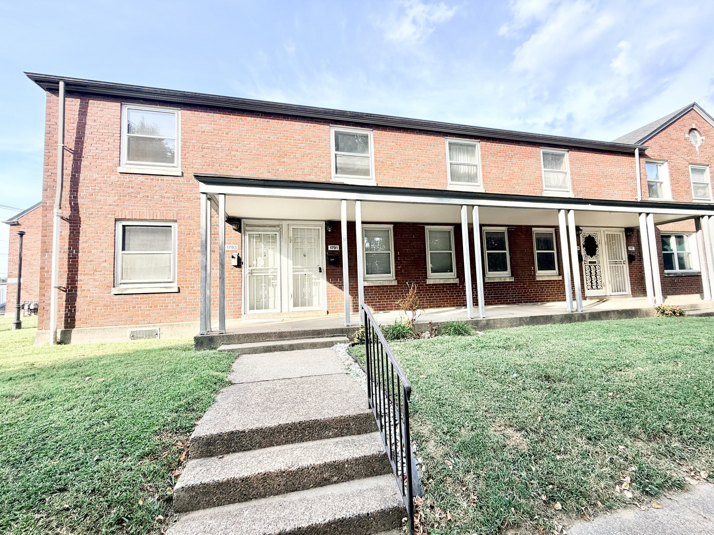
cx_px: 357
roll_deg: +2.6
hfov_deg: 102.1
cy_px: 268
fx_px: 289
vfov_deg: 85.7
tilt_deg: +4.4
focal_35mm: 14
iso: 50
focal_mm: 2.22
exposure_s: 1/502
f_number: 2.2
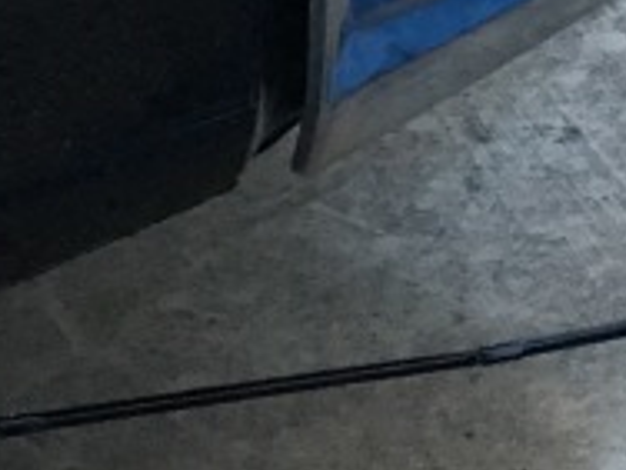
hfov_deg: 11.4
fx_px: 2857
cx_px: 1232
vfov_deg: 9.3
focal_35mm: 158
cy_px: -60
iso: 400
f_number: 2.2
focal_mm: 4.15
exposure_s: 1/15
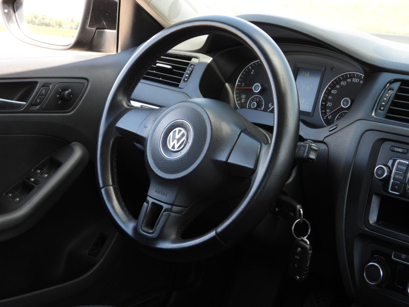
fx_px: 827
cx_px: 204
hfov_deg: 27.8
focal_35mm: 70
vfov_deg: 21.0
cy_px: 154
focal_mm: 12.6
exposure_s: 1/80
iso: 100
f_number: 3.5
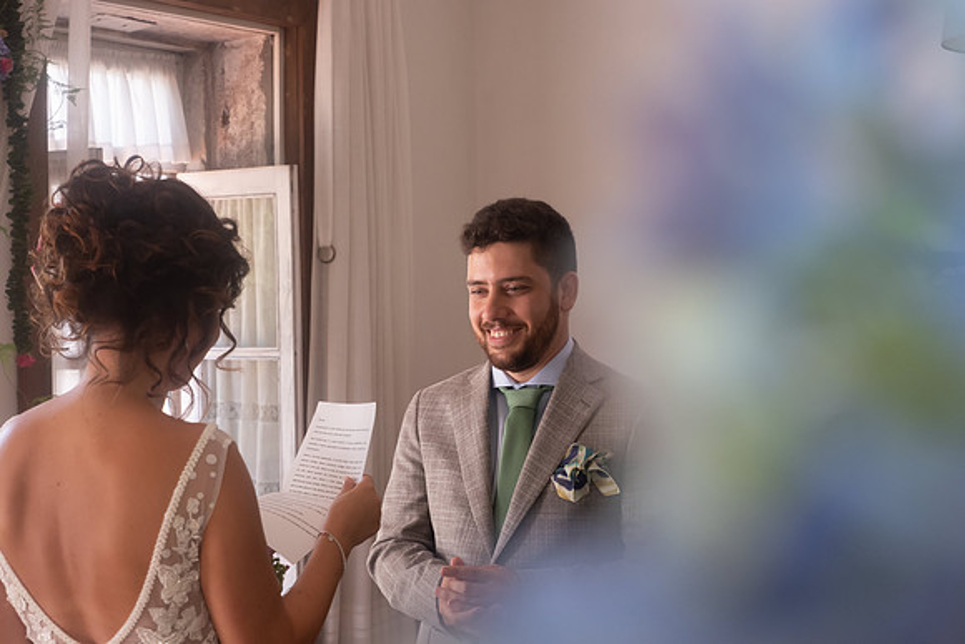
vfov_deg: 20.0
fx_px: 1823
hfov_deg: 29.6
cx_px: 482
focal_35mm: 68
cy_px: 322
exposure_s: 1/160
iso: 1000
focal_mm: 45
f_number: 6.4
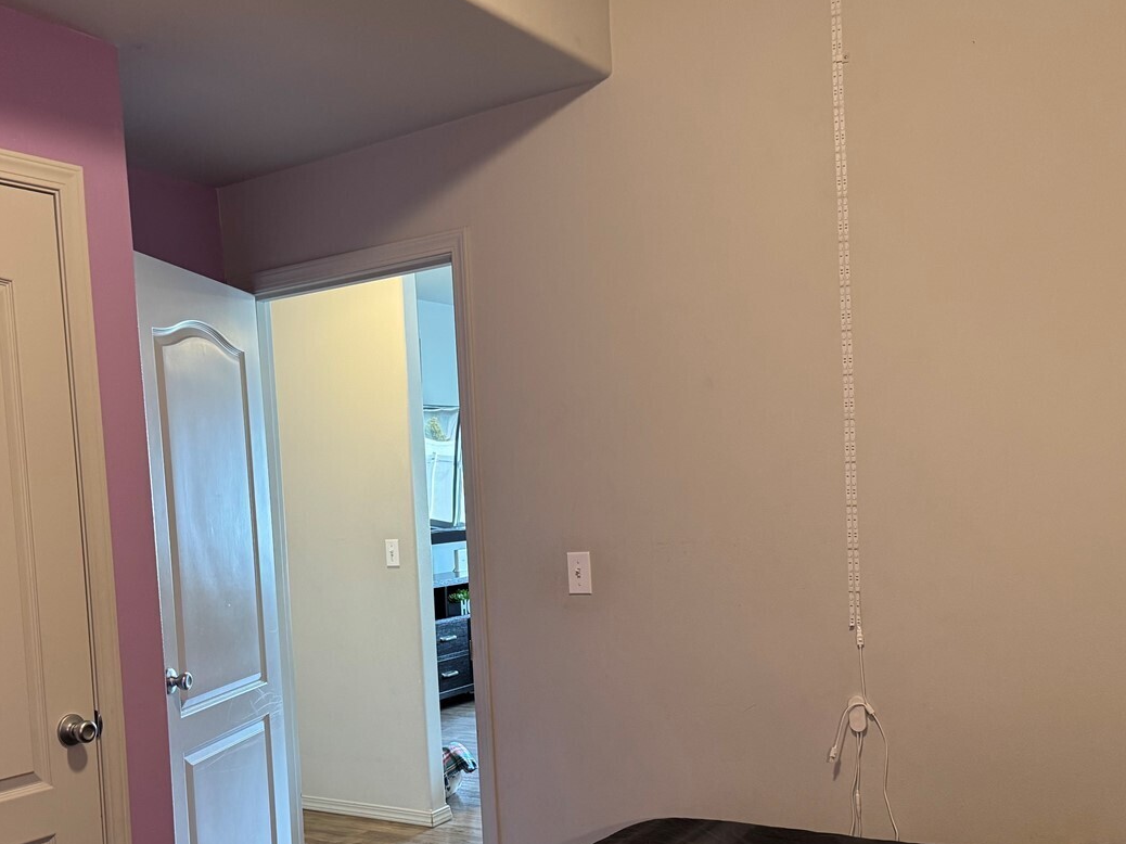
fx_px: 1203
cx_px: 432
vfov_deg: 38.2
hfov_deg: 49.7
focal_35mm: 37
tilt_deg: -3.8
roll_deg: +3.2
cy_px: 573
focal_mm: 6.76
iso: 400
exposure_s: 1/60
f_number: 1.78
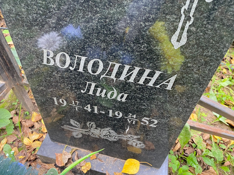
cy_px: 88
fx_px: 176
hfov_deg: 67.3
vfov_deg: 53.1
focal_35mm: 26
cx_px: 117
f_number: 1.8
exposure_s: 1/60
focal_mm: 4.25
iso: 320
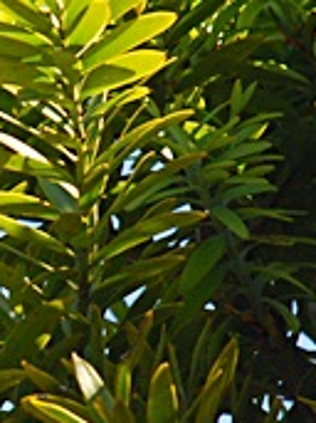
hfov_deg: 1.6
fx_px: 11117
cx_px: -126
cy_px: 282
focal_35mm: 912
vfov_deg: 2.2
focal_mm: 135
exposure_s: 1/640
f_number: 5.6
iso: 400
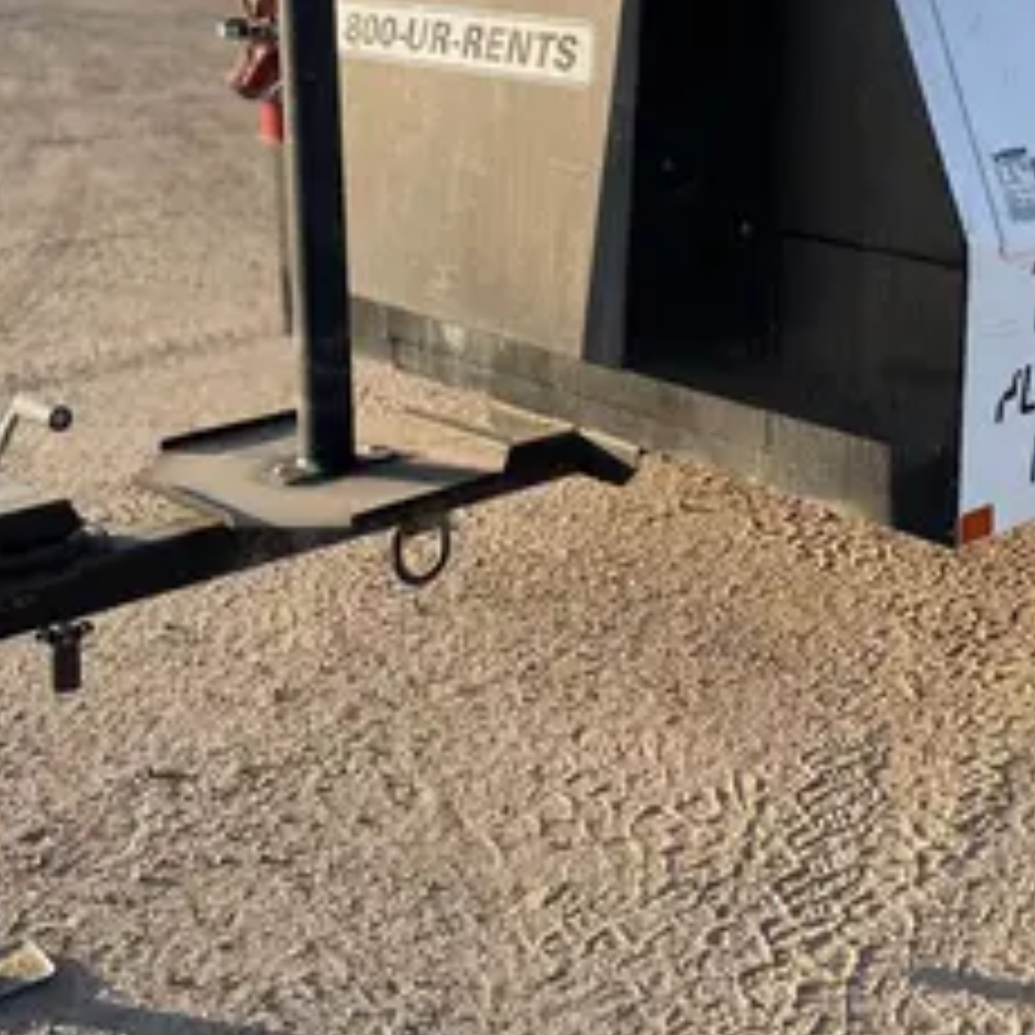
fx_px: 1861
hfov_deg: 30.9
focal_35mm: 55
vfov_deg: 30.8
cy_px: 331
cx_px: 670
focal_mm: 4.2
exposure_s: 1/1795
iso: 50
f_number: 1.6
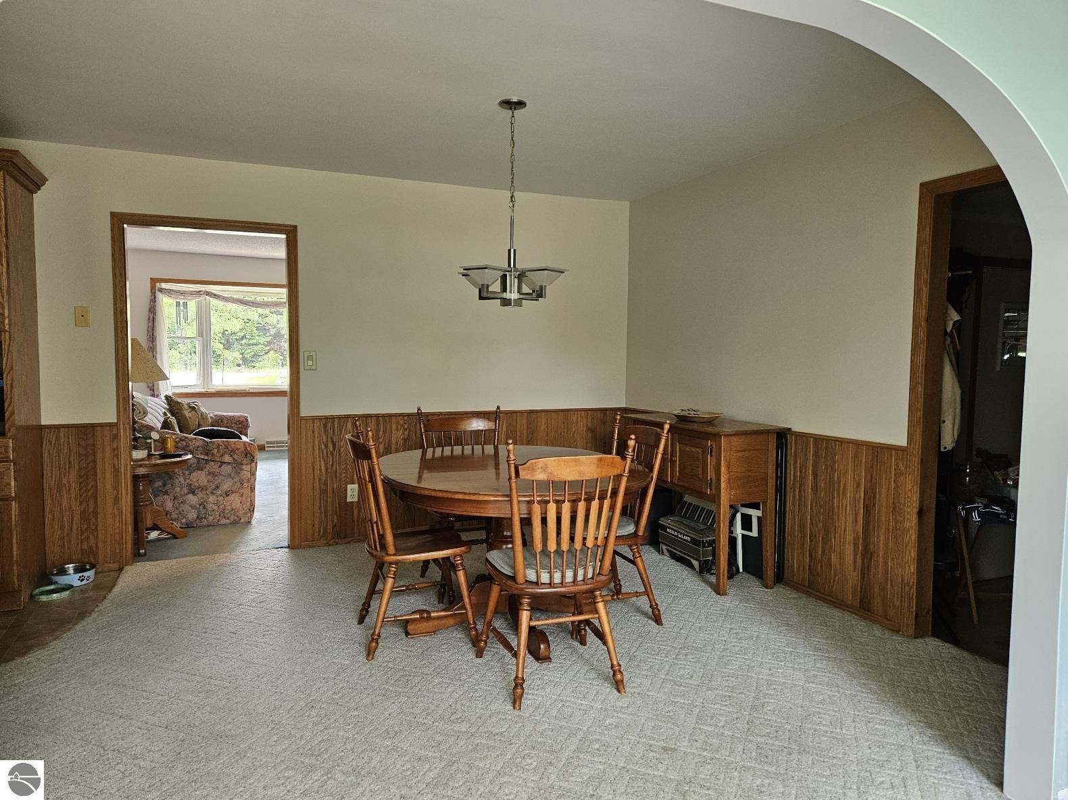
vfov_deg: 58.9
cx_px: 534
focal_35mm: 23
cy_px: 400
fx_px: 709
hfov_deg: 73.9
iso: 250
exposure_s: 1/120
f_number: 1.8
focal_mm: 5.4
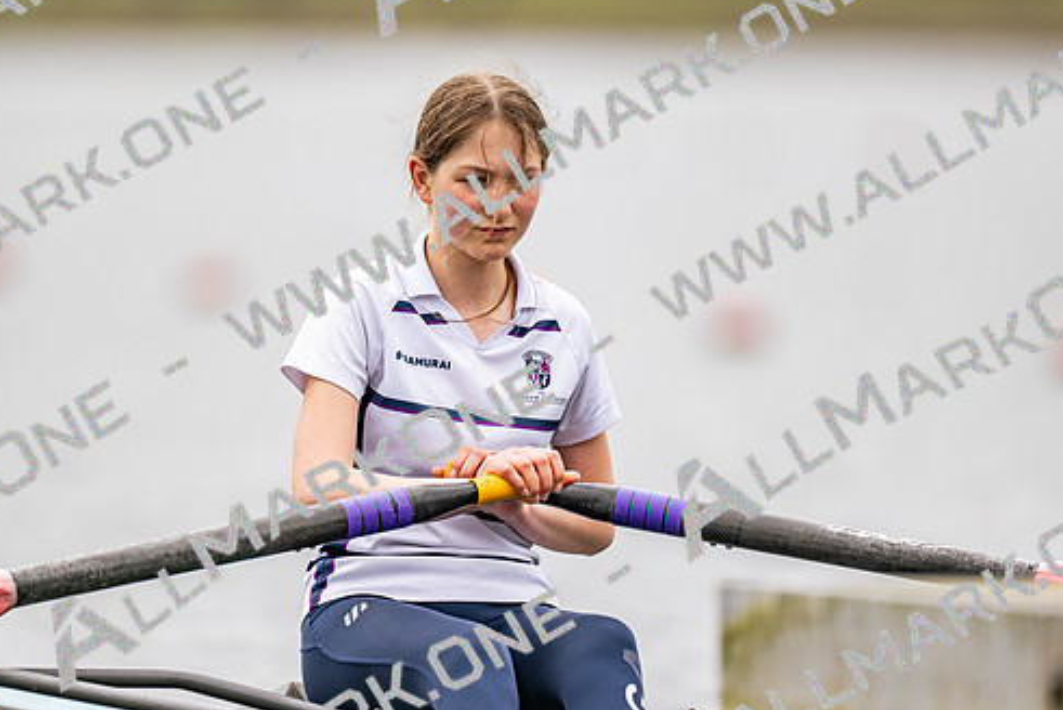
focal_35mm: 709
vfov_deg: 1.9
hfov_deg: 2.9
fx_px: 20947
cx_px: 491
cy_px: 356
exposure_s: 1/2500
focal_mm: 600
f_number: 4
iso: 360
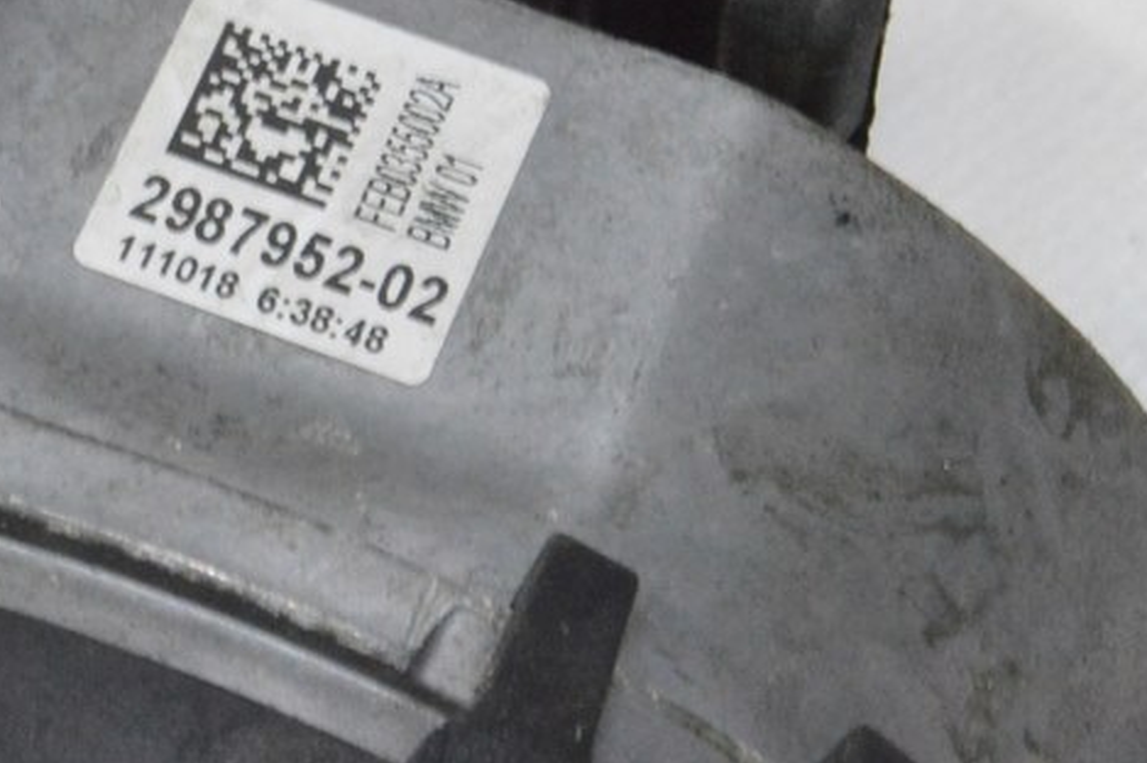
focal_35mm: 180
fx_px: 5734
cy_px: -43
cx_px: 259
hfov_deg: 11.4
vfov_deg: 7.6
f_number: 20
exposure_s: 1/20
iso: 6400
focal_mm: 55
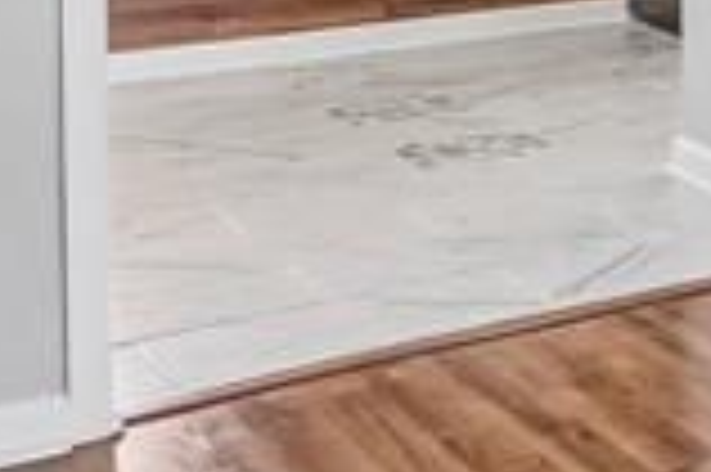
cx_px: 1620
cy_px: -319
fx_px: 1914
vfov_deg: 13.0
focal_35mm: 97
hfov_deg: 14.8
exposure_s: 1/15
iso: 400
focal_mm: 10
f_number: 8
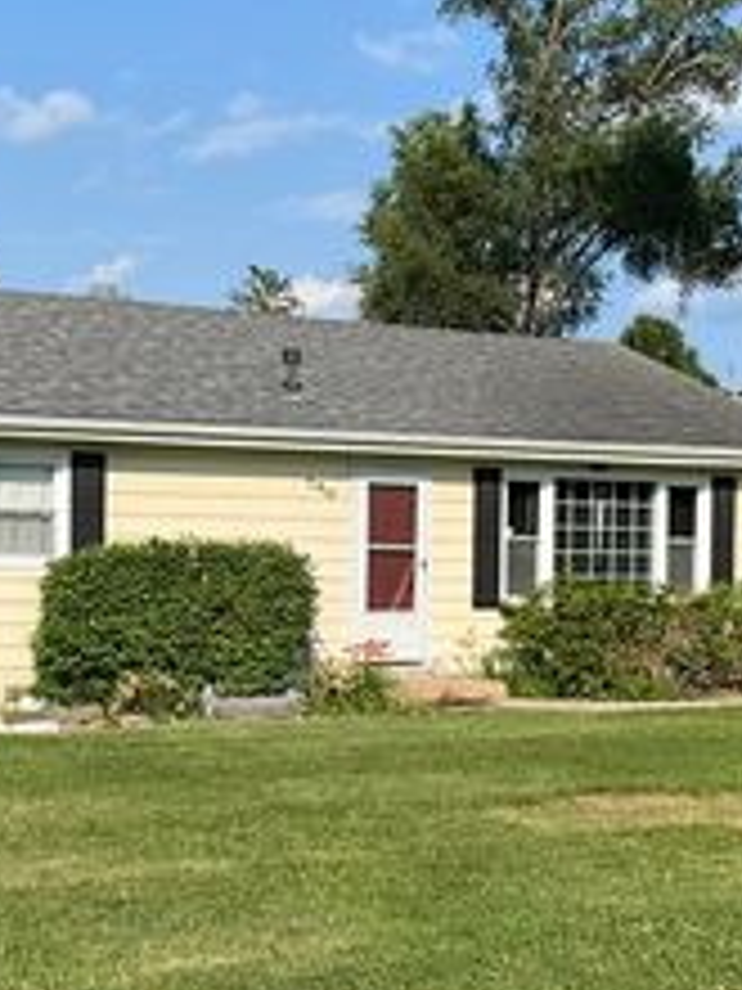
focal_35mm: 66
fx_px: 1886
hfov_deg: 22.2
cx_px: 261
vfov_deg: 29.3
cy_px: 605
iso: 25
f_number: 1.8
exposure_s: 1/1848
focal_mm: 3
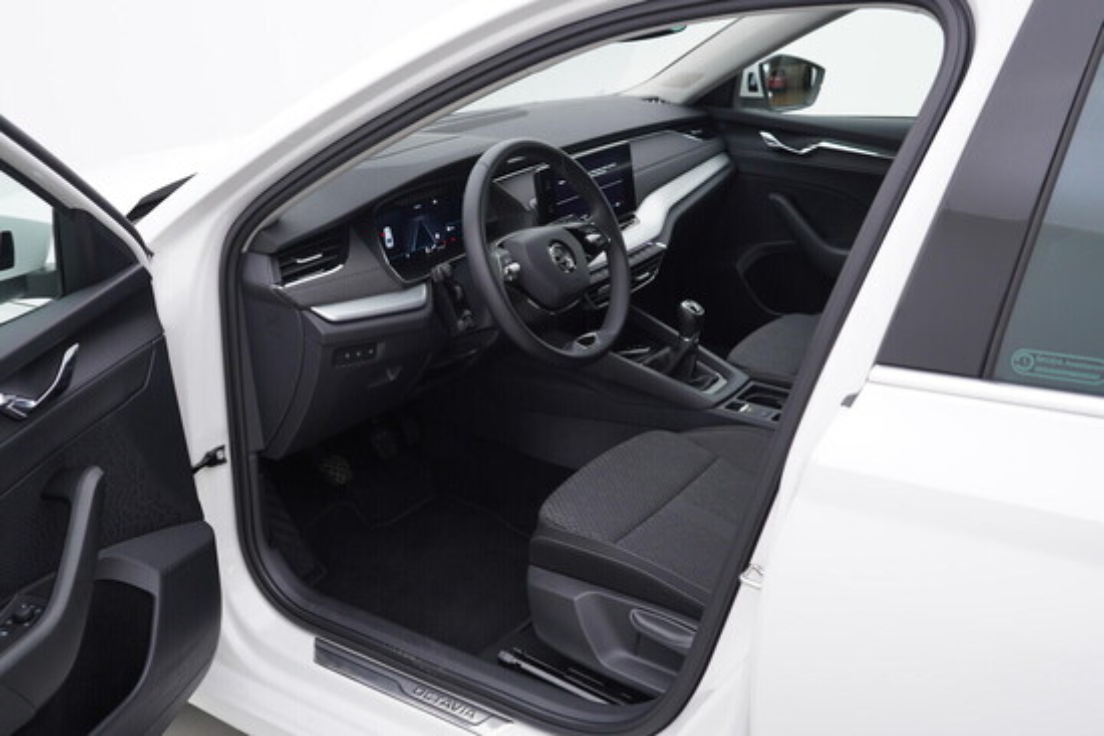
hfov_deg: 53.1
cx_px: 552
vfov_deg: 36.9
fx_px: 1104
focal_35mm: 36
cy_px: 368
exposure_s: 1/60
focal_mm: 24
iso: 125
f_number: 3.5
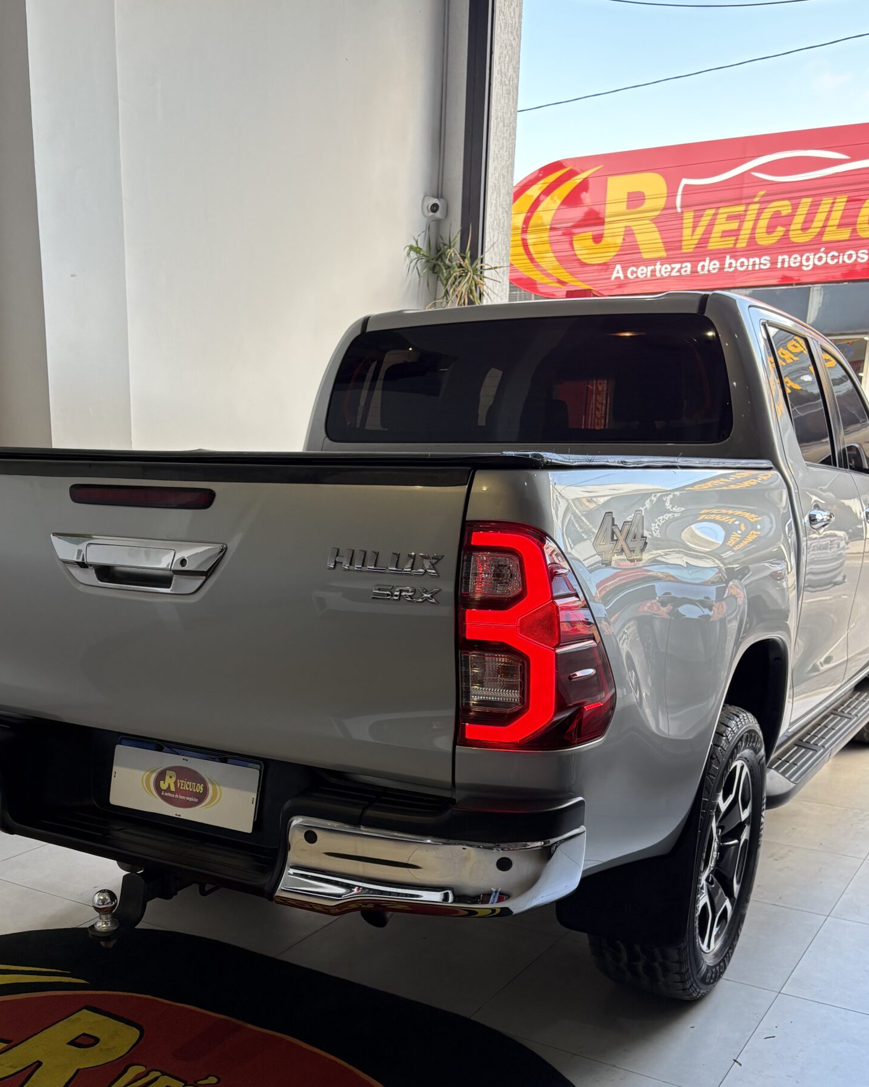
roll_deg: -0.8
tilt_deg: -15.0
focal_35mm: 36
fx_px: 1157
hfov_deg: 40.9
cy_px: 762
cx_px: 334
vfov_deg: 49.0
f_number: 1.6
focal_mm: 5.96
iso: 100
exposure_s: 1/122
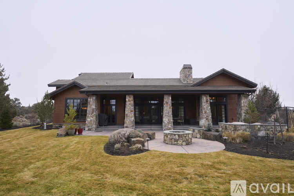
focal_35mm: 18
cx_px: 147
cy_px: 98
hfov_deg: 90.0
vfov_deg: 67.4
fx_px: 147
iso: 100
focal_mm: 18
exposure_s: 1/80
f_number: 4.5
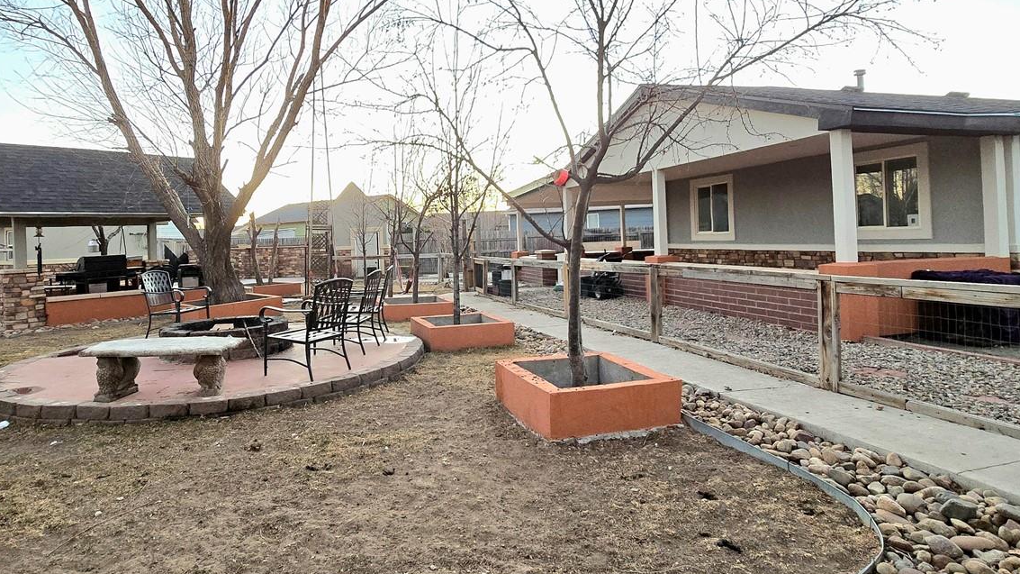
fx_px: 541
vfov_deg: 55.4
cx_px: 466
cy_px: 229
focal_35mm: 20
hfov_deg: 86.4
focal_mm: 2.2
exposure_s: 1/60.2
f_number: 2.2
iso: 640
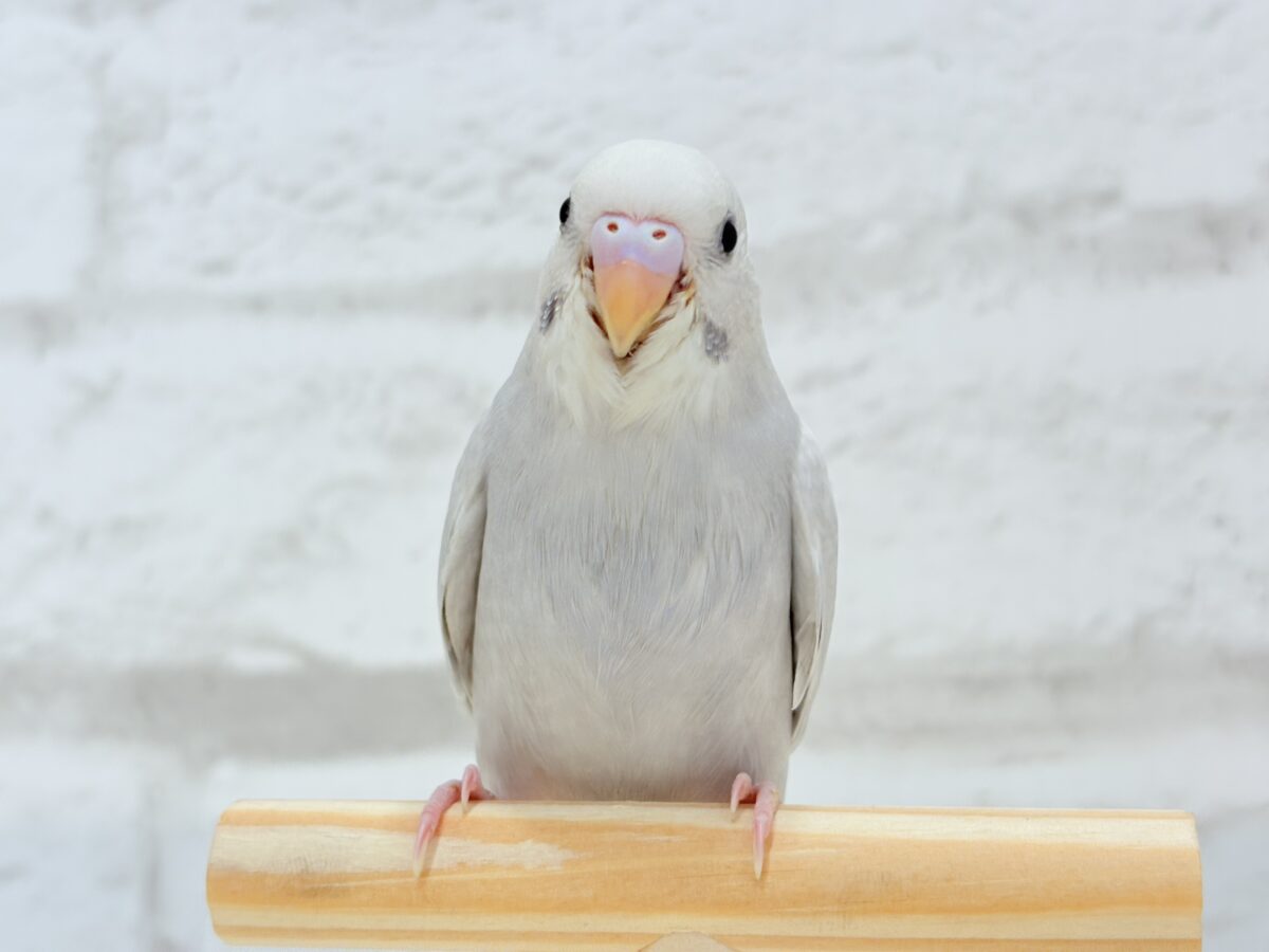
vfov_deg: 28.0
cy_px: 476
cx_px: 634
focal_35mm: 52
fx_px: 1906
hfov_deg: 36.8
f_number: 1.6
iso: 64
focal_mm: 5.96
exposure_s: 1/100
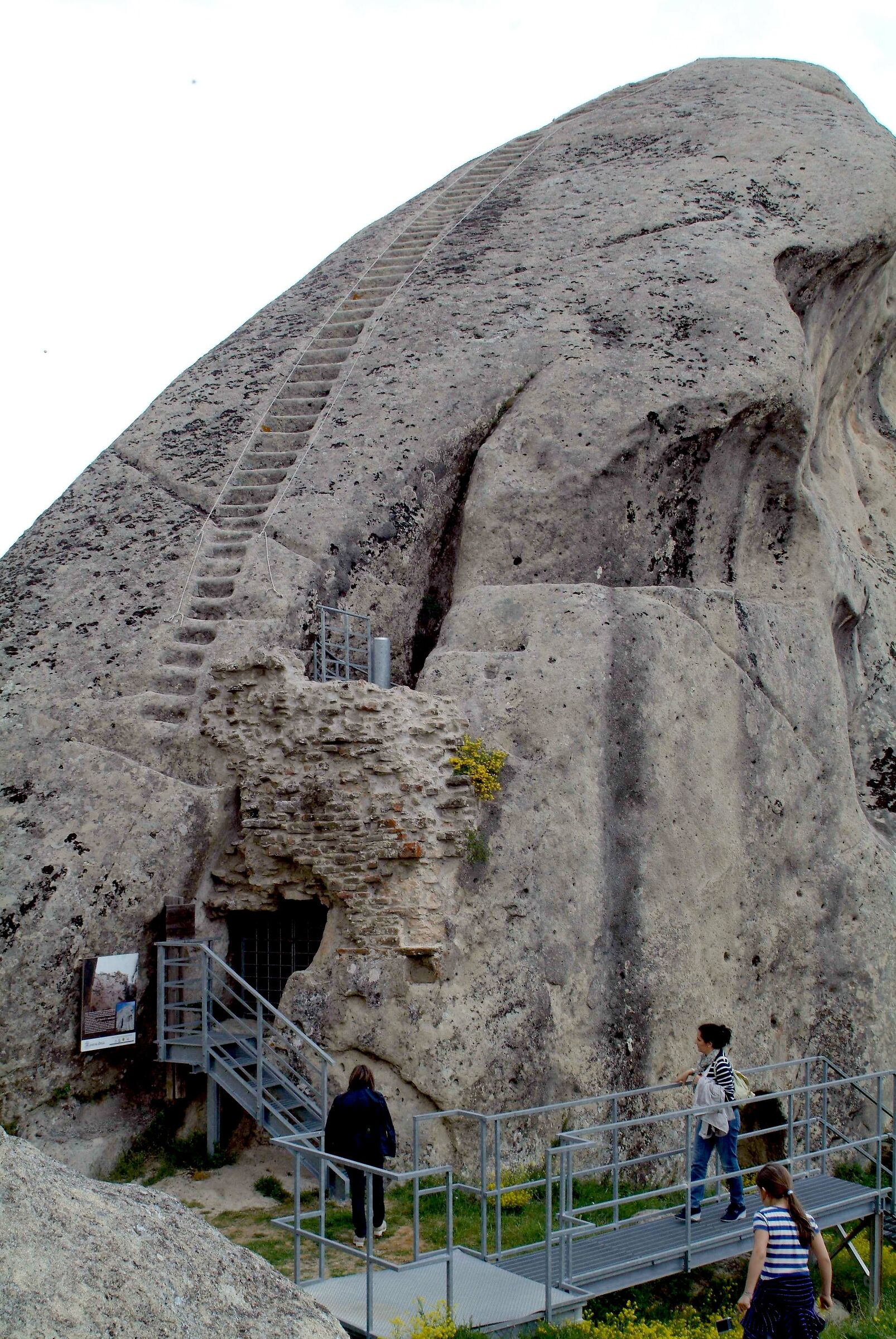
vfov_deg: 53.1
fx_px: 1340
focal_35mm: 36
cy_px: 670
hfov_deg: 37.0
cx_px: 448
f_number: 8
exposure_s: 1/125
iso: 400
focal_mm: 24
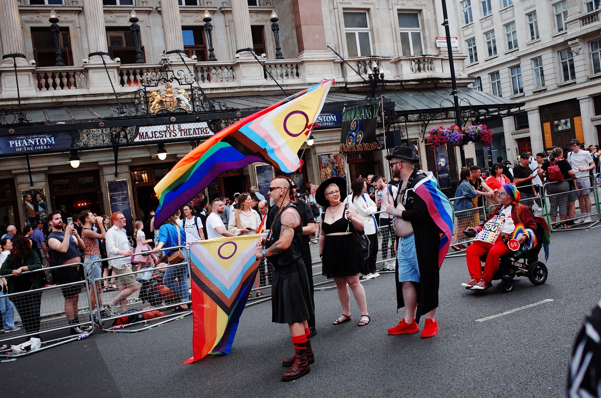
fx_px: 583
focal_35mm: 35
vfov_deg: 37.7
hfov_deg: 54.5
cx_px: 300
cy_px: 199
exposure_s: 1/400
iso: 200
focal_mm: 18.3
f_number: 2.8
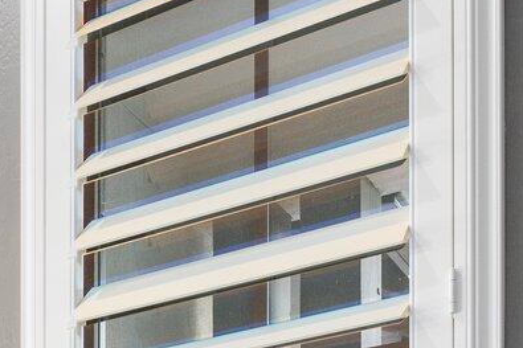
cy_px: 743
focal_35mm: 83
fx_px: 1205
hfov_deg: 23.1
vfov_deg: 13.5
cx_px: -46
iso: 1000
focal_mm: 16
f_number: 8
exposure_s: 1/2.5
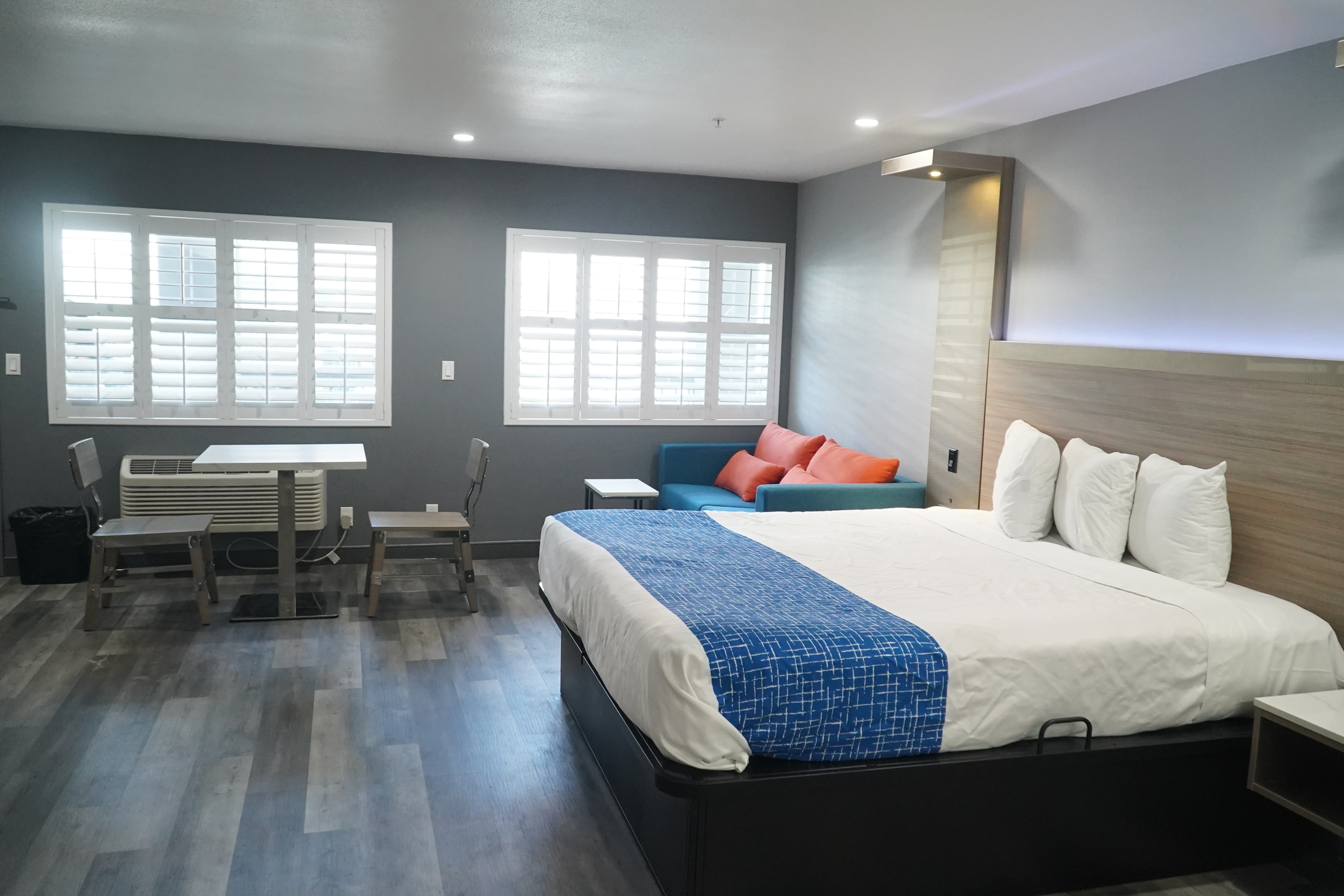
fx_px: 1008
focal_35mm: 27
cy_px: 448
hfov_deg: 67.4
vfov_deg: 47.9
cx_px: 672
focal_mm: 18
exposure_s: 1/125
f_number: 4
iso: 3200
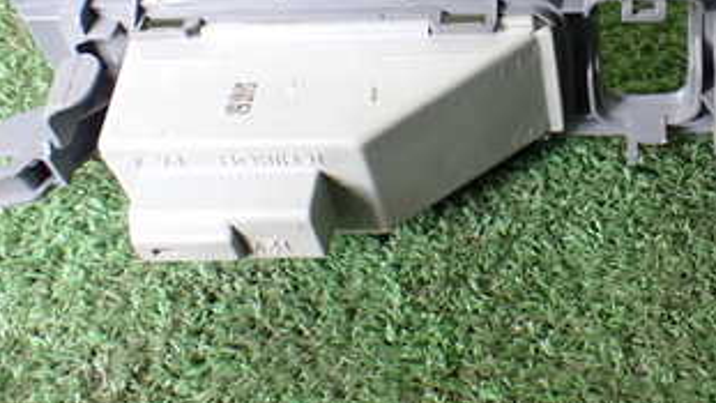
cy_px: 16
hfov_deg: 31.7
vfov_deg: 18.7
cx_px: 649
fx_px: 1196
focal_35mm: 63
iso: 640
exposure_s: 1/125
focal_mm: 5.4
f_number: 2.3
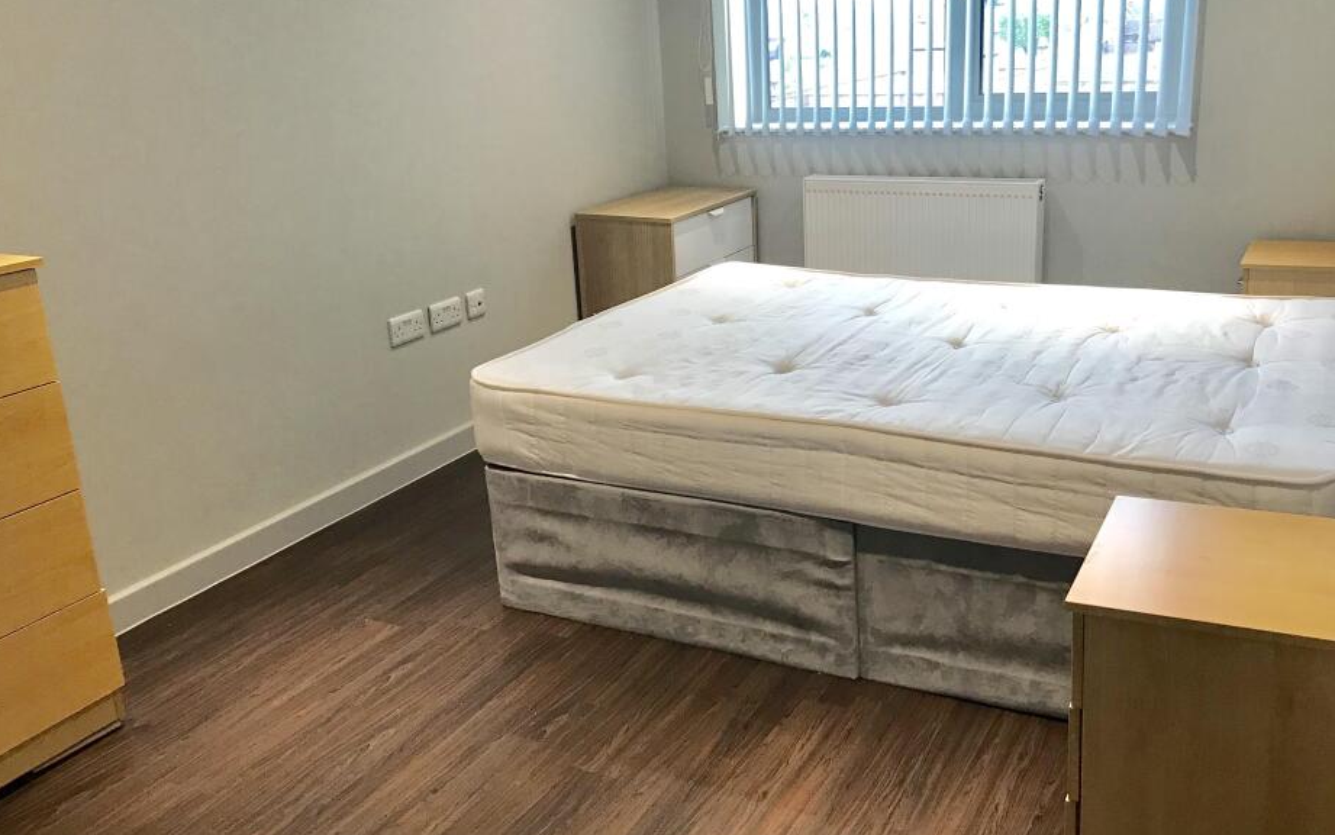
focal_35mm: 33
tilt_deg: -16.2
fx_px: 1201
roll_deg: +2.9
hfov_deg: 58.0
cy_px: 384
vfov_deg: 38.3
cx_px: 735
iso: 25
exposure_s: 1/33
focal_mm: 3.99
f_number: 1.8
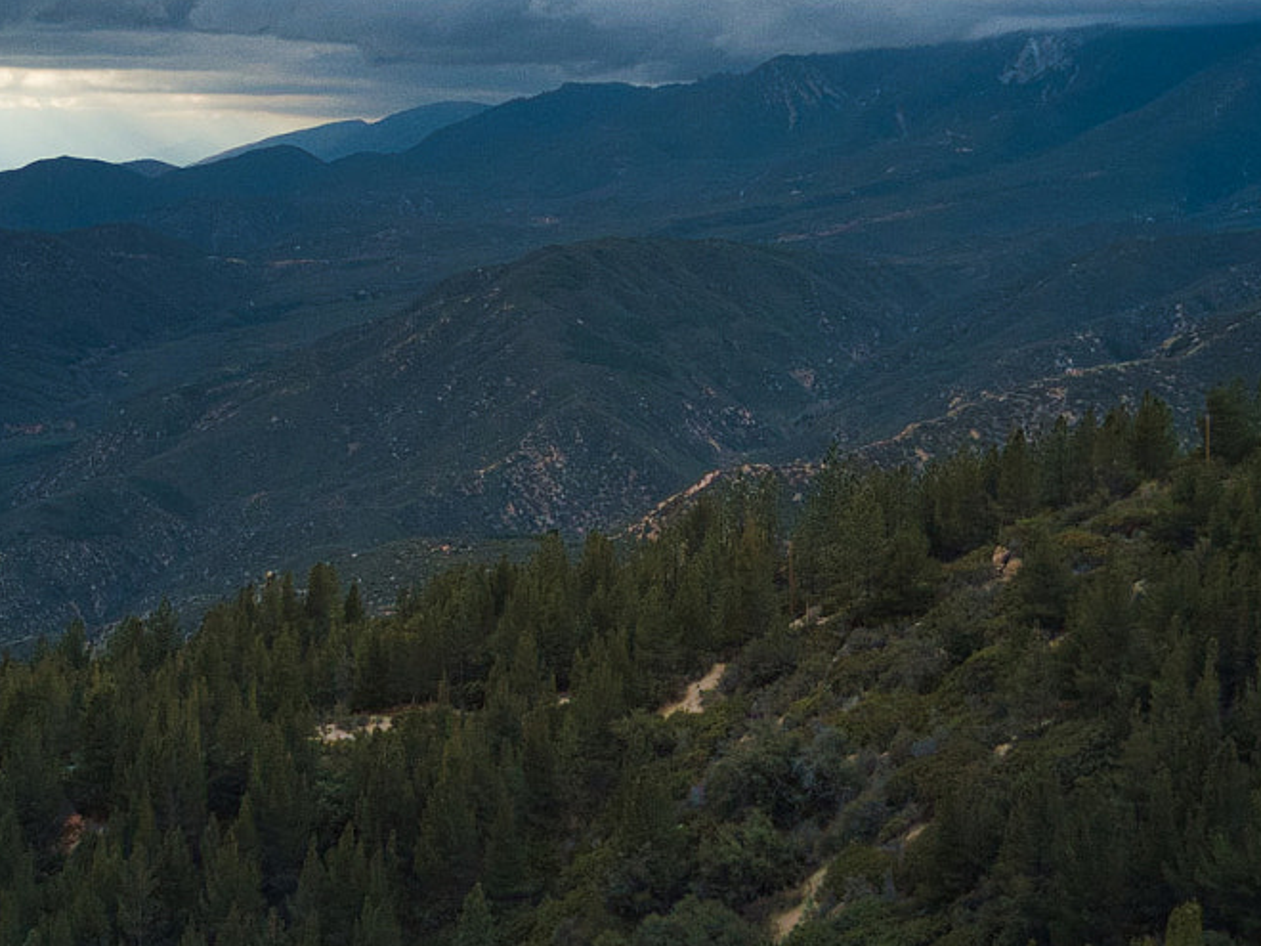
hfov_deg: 30.7
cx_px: 590
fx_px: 2295
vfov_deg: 23.2
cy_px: 309
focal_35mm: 63
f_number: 2.2
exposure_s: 1/1250
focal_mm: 4.7
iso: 100
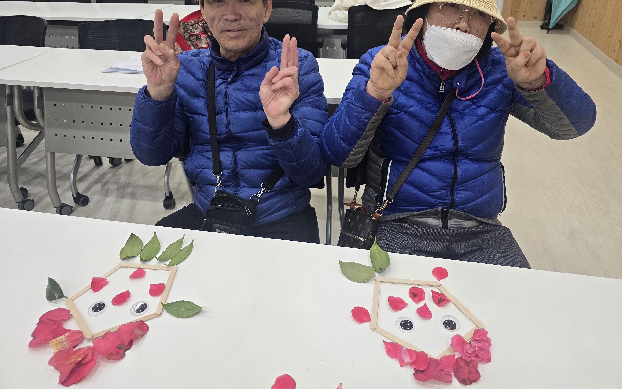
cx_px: 316
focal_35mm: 25
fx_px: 424
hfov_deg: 72.5
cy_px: 151
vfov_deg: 48.9
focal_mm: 6.3
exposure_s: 1/120
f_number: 1.7
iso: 160
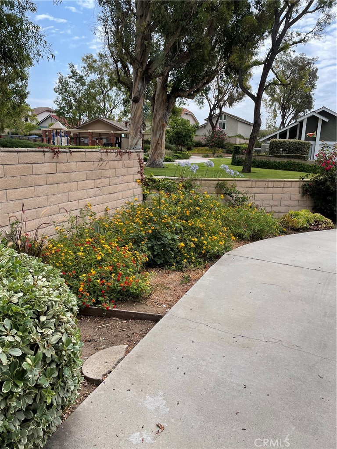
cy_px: 224
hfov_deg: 53.1
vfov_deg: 67.3
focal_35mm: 26
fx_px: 337
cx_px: 168
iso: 32
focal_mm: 4.2
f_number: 1.6
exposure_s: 1/1770
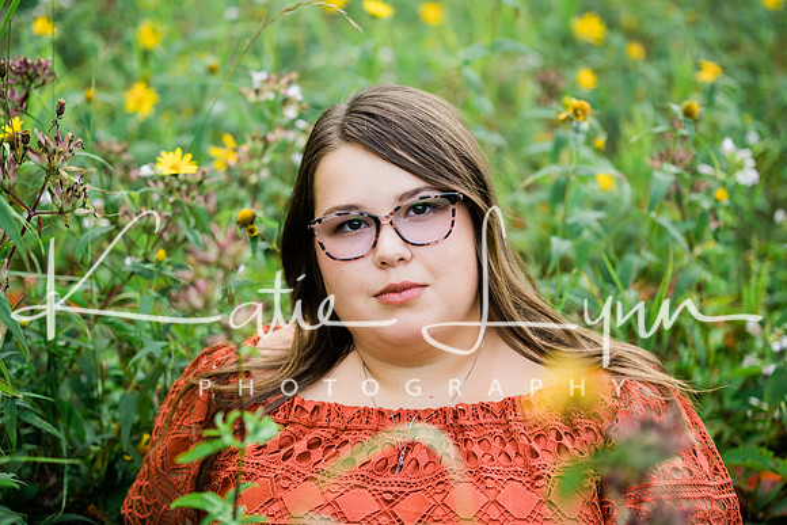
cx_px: 394
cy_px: 262
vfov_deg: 19.5
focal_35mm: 70
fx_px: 1531
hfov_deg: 28.8
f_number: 2.8
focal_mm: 70
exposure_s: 1/250
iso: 320
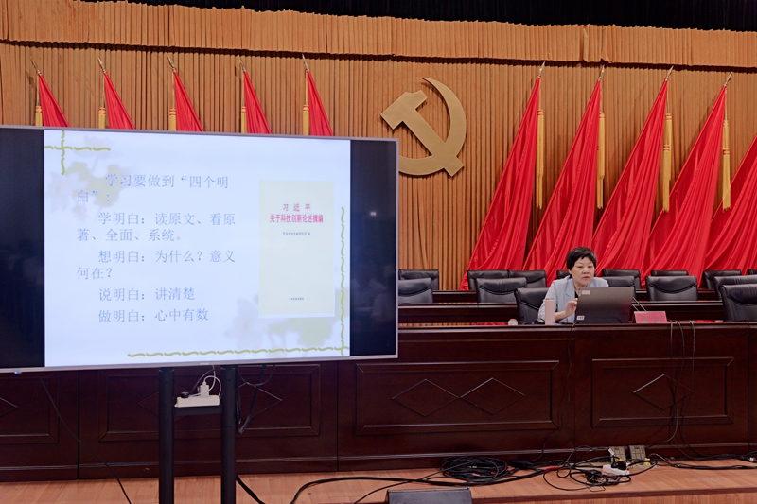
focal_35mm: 43
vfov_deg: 31.2
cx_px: 378
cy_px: 252
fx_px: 904
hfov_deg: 45.4
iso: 400
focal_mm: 43
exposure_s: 1/60
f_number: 5.6
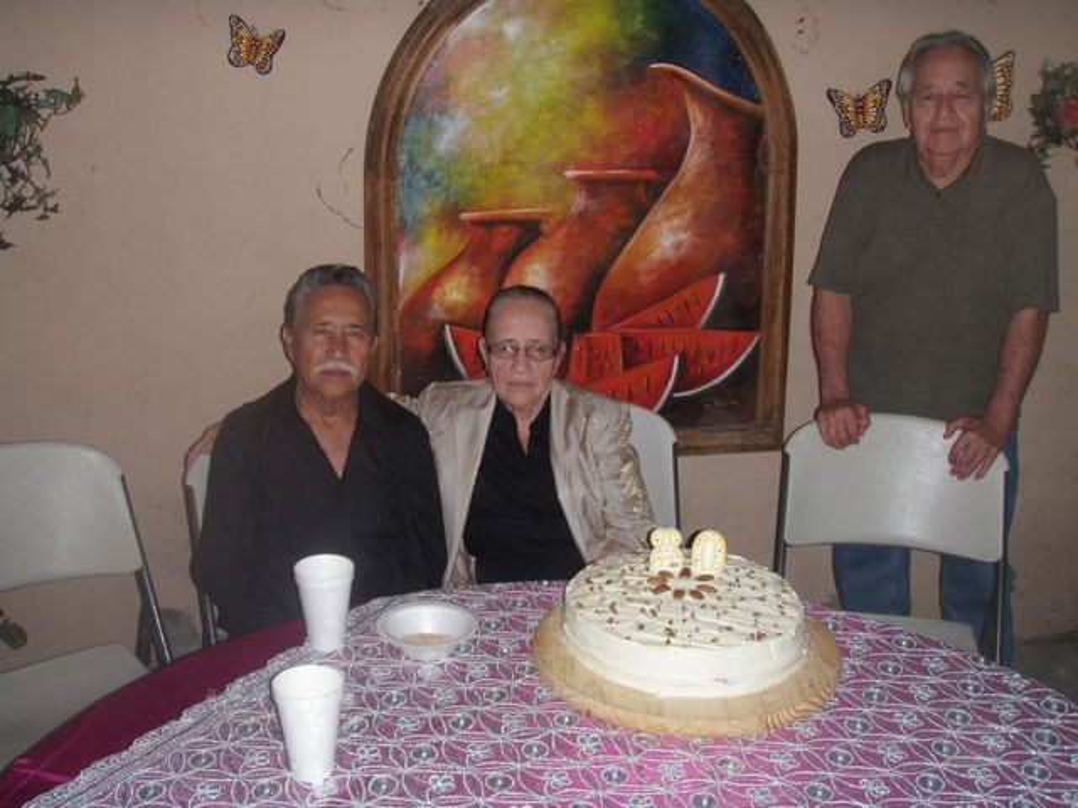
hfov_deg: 49.0
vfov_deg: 37.7
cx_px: 539
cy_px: 404
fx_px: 1183
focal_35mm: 38
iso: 160
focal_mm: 6.7
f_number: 3.5
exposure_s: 1/30
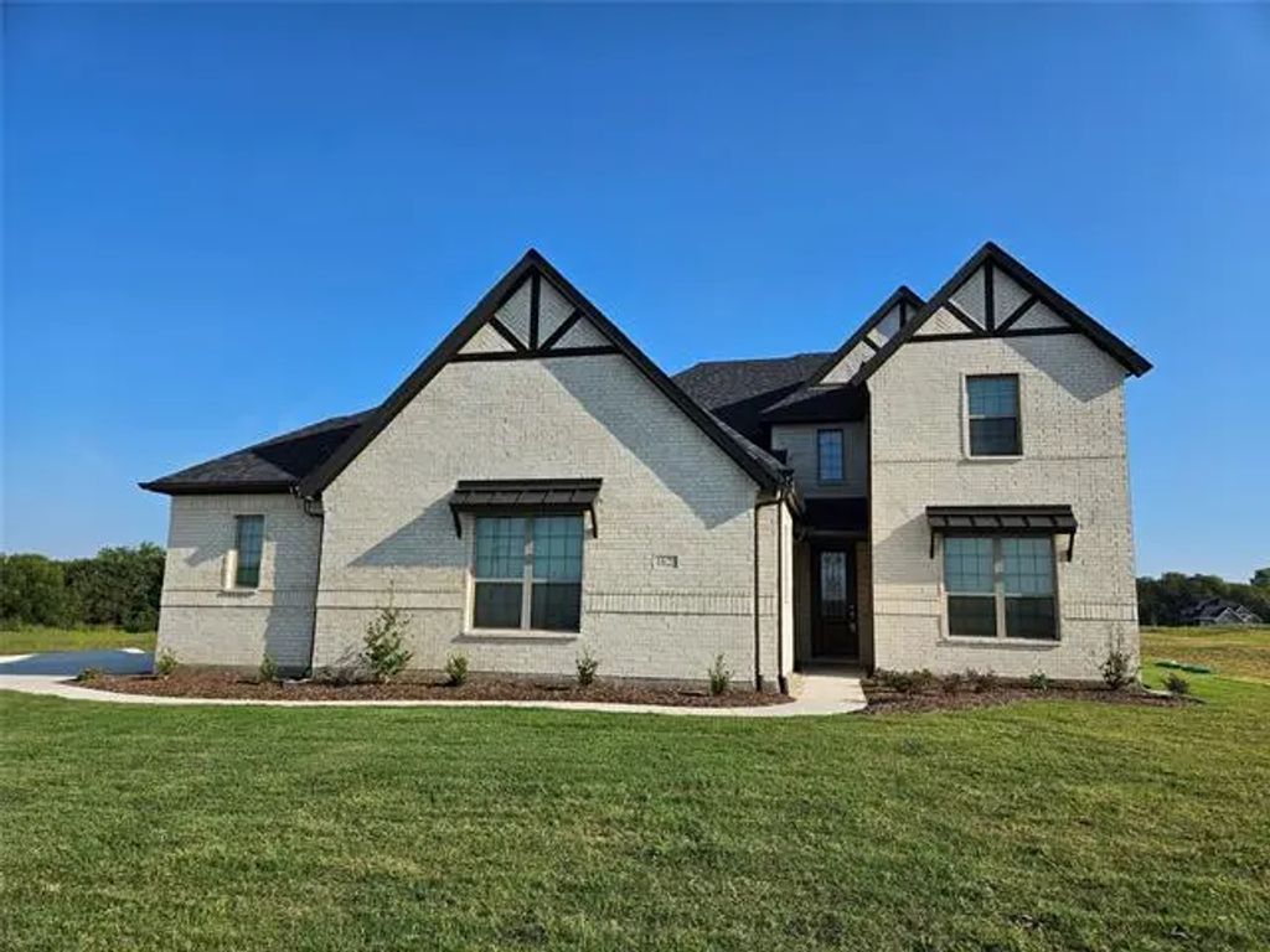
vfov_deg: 58.9
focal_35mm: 23
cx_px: 635
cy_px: 476
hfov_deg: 73.9
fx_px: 844
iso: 25
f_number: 1.8
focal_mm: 5.4
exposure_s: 1/2333
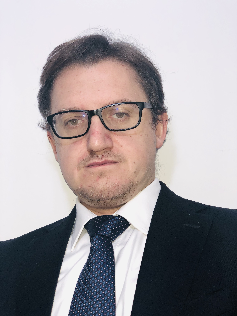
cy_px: 158
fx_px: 475
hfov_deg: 28.0
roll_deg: +2.8
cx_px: 118
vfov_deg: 36.8
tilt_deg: +11.8
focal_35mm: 52
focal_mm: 6
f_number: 2.4
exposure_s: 1/33
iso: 50
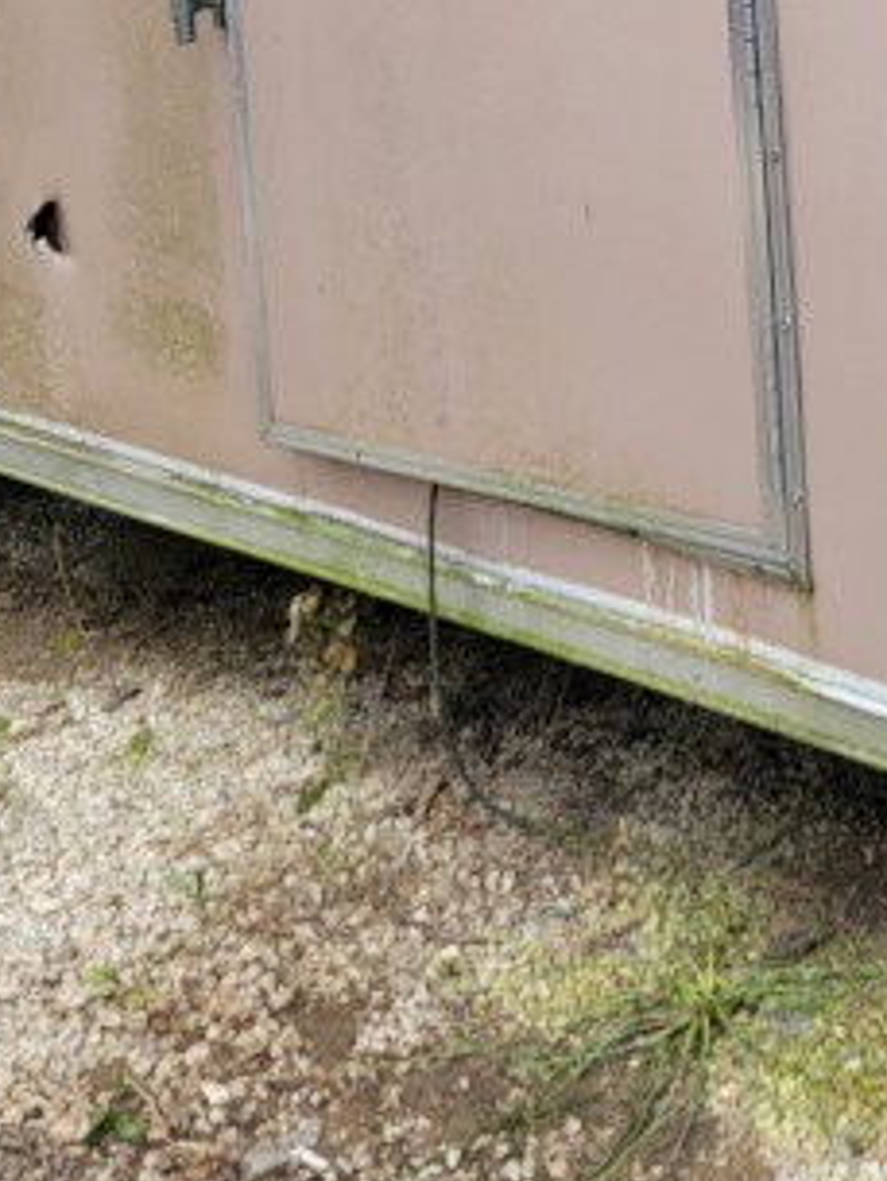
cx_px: 1065
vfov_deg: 25.9
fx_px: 2185
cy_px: -358
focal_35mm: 64
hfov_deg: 21.3
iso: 16
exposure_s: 1/373
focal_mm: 6.7
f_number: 1.8
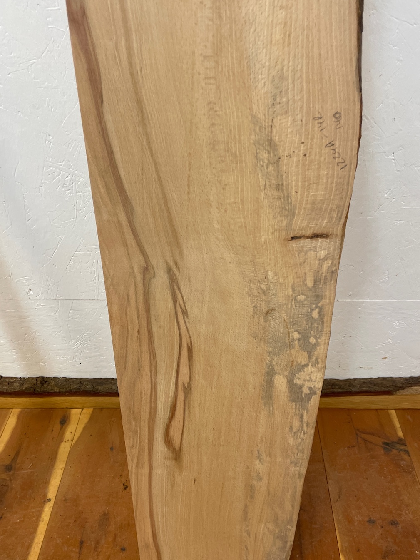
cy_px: 295
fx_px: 469
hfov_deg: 48.2
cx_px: 217
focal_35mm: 29
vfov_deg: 61.6
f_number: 1.6
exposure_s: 1/100
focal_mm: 4.2
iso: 125
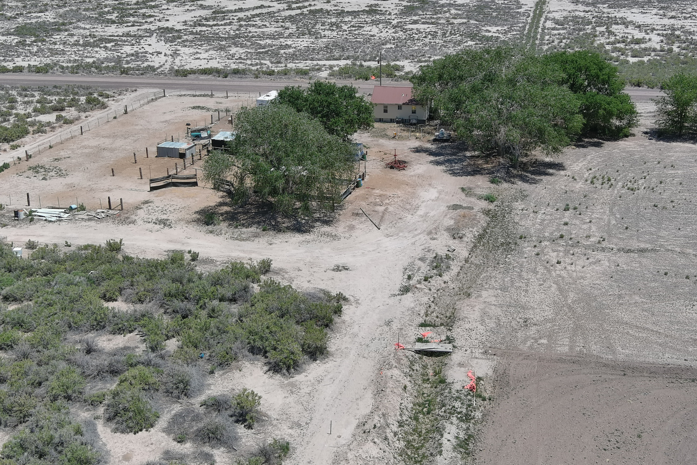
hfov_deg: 42.7
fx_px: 891
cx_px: 361
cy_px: 140
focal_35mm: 46
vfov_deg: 29.0
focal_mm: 10.13
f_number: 2.8
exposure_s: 1/1600
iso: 100
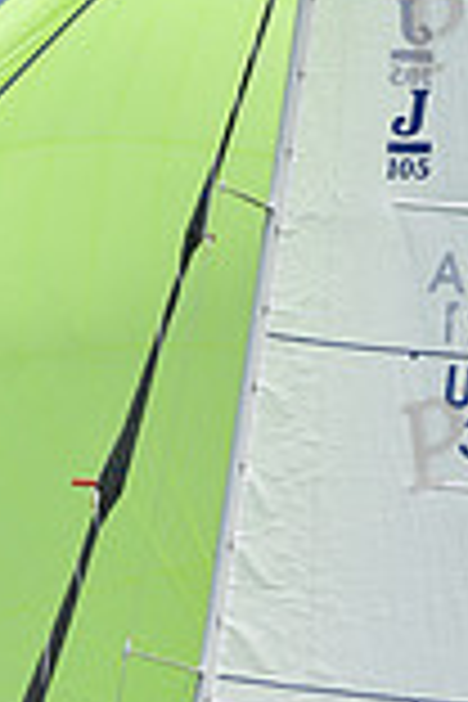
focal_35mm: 290
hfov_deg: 4.7
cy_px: 675
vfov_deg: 7.1
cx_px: 169
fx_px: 5655
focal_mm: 78
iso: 320
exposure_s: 1/1000
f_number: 11
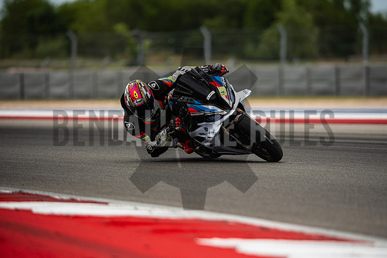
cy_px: 129
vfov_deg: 4.6
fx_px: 3226
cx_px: 194
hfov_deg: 6.9
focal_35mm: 300
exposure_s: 1/4000
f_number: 2
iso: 320
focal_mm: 200
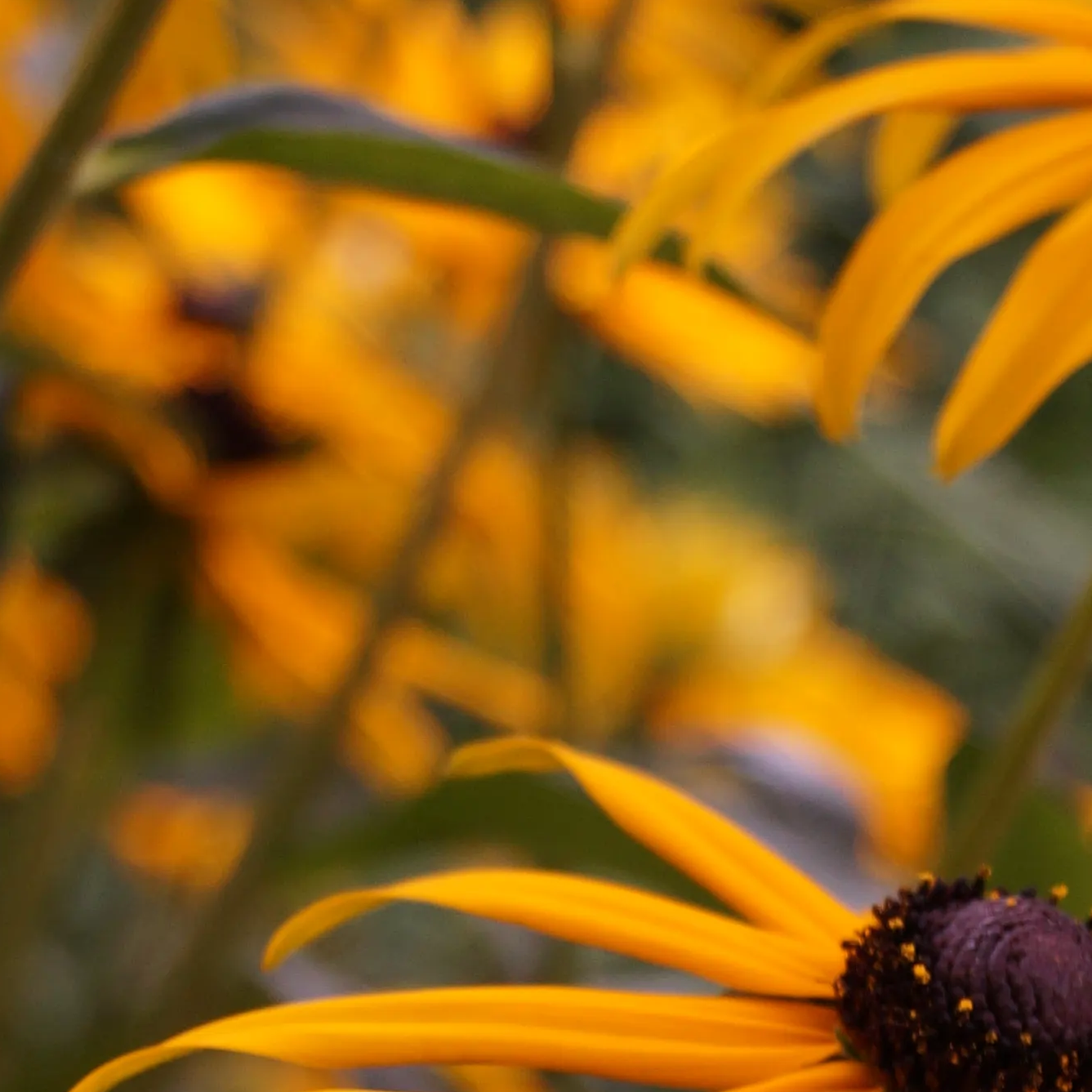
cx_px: 916
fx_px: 5568
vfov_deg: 10.9
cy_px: 1404
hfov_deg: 11.2
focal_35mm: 156
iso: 200
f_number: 4.5
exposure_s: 1/40
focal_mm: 30
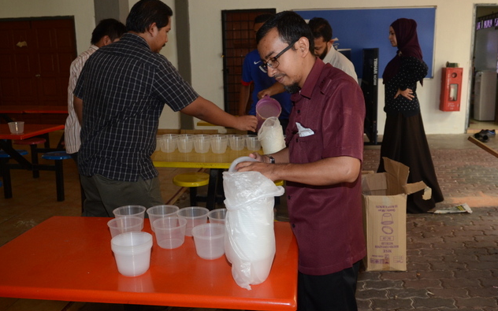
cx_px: 251
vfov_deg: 37.3
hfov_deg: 56.7
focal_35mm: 34
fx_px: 461
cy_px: 152
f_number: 4
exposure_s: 1/250
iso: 1000
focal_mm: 22
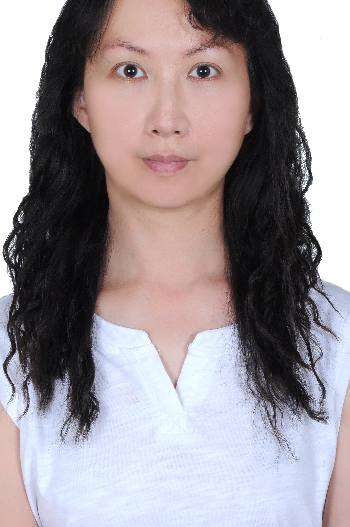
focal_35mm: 97
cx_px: 167
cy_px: 219
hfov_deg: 14.1
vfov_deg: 21.0
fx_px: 1418
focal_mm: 50
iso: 200
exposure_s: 1/125
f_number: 11
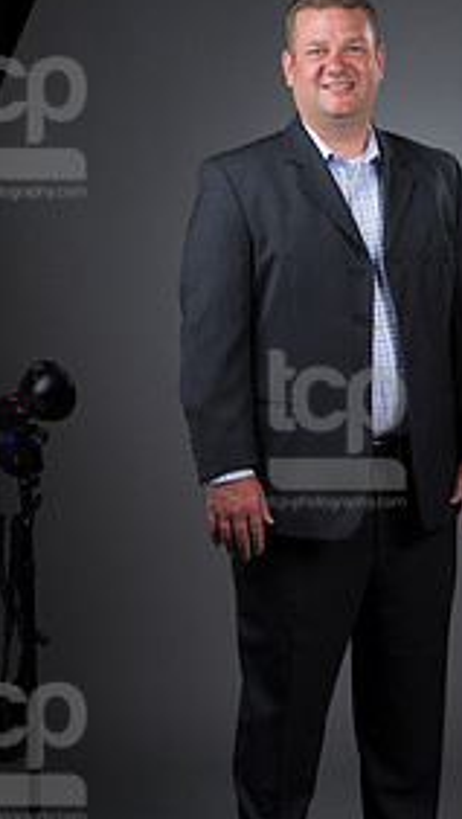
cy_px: 430
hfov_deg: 8.9
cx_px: 337
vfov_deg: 15.7
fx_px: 2978
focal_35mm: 137
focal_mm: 82
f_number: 5.6
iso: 160
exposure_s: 1/250
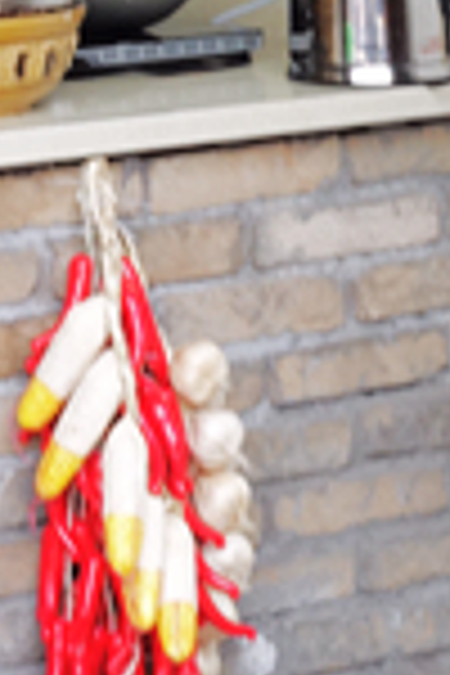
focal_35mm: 186
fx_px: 3487
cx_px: -585
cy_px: -666
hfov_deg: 7.0
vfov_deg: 10.2
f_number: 8
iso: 200
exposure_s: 1/20
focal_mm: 11.26
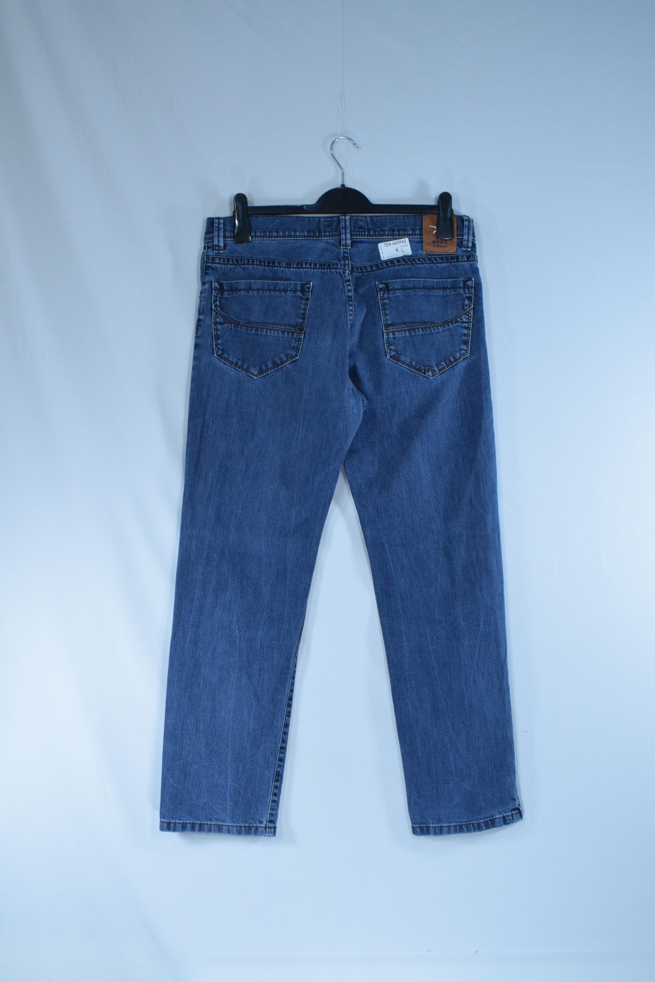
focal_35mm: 34
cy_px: 491
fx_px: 941
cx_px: 328
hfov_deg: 38.4
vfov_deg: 55.1
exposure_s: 1/250
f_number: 11
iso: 3200
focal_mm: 23
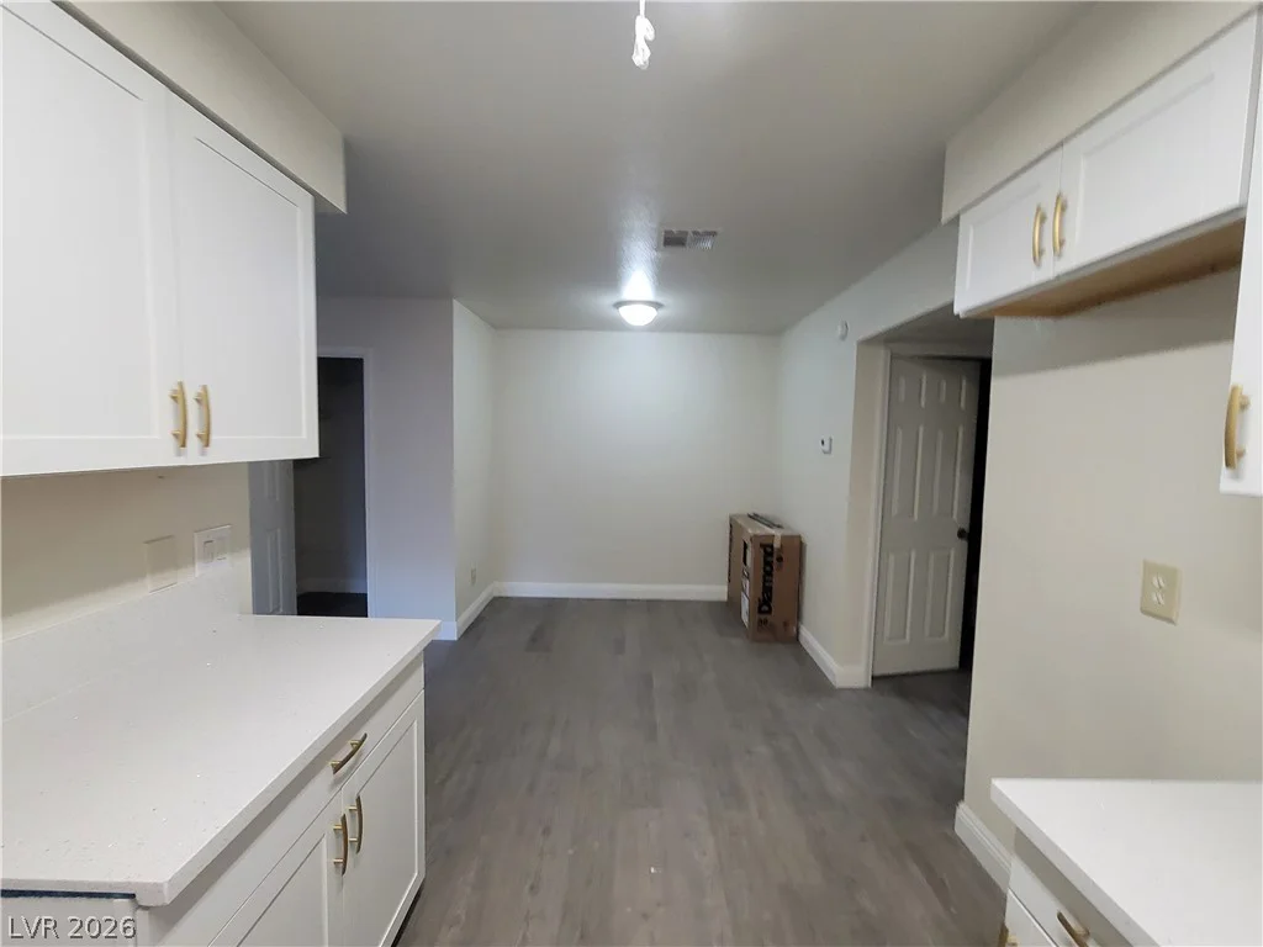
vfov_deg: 89.9
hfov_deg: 106.2
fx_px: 474
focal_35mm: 13
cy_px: 474
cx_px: 632
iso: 250
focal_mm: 2.2
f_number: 2.2
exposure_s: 1/60
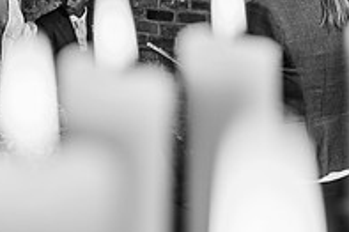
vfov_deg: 13.2
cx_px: -51
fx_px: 998
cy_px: 58
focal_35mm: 103
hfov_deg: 18.9
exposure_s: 1/200
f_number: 2.2
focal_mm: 35
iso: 200
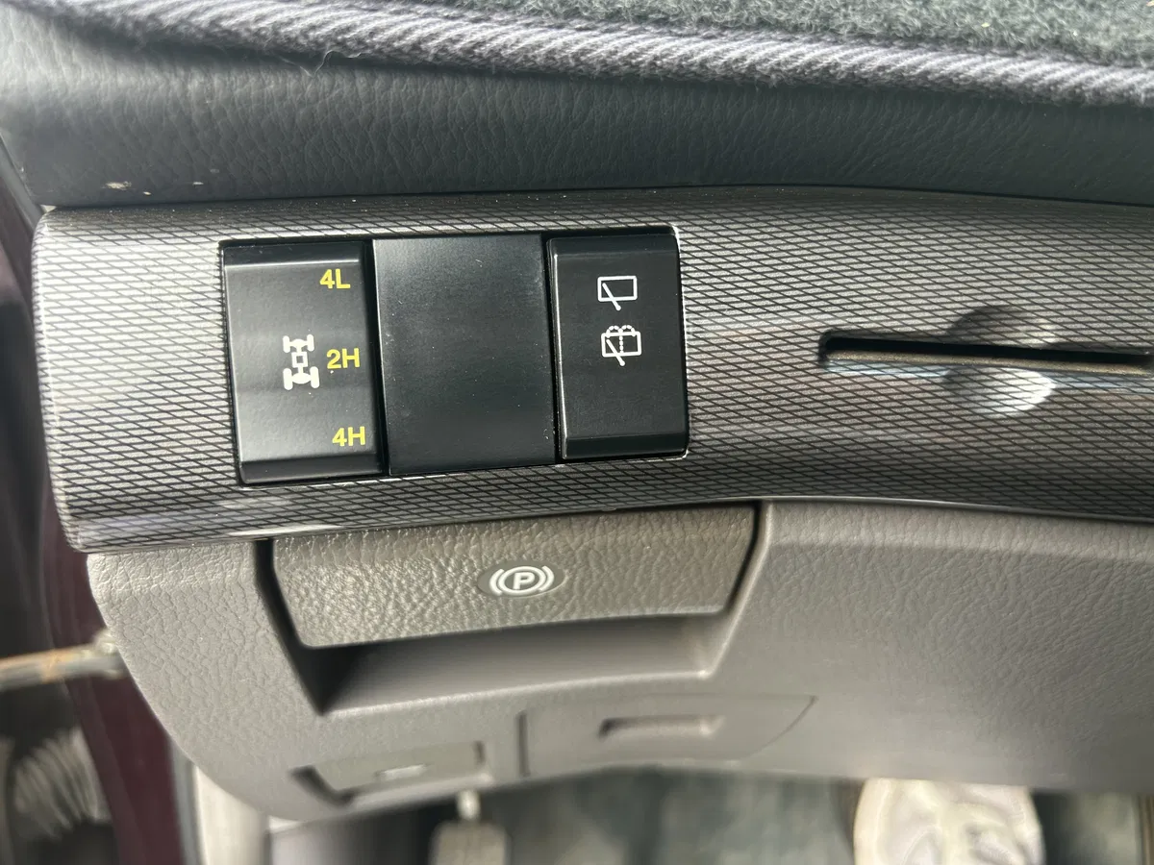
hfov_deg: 67.3
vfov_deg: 53.1
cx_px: 577
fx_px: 867
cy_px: 432
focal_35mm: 26
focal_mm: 5.7
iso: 32
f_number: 1.5
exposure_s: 1/125
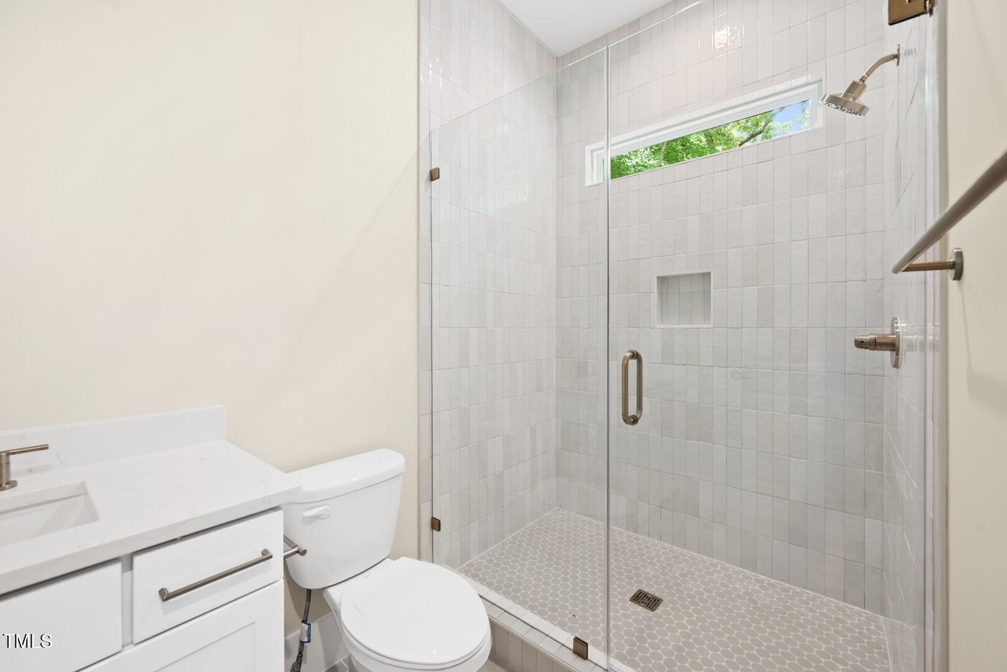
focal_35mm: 14
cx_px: 504
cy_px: 336
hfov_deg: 104.2
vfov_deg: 81.3
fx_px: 392
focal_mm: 14
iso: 320
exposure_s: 1/2
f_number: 8
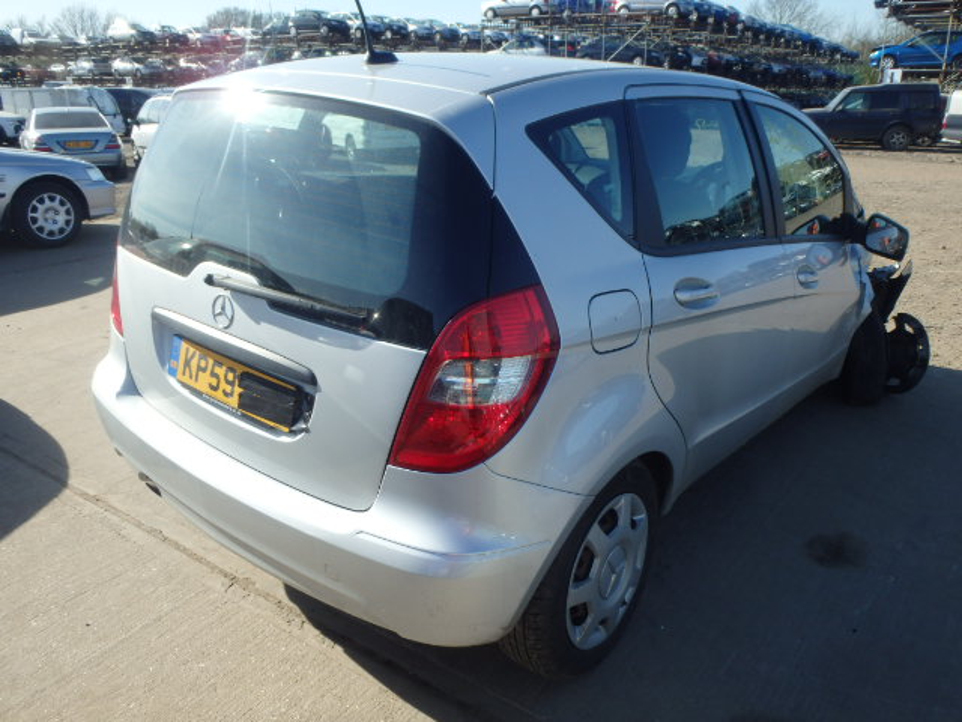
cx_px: 481
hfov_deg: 63.4
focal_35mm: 28
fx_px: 778
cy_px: 361
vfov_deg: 49.7
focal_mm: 5
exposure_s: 1/640
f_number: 3.9
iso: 125
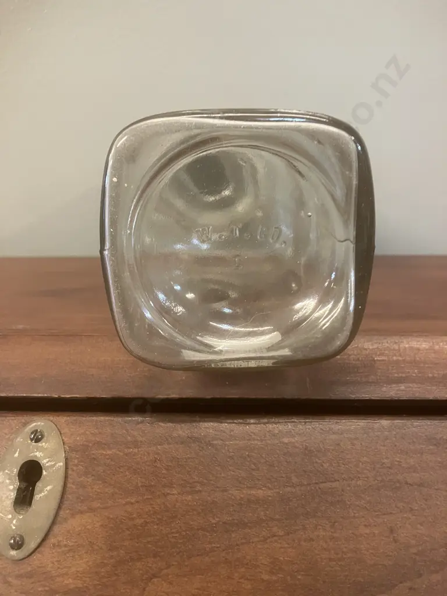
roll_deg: +1.3
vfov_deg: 63.4
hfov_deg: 49.7
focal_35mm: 28
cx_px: 224
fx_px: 482
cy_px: 298
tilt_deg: -14.5
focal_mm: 3.99
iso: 250
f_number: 1.8
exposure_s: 1/33
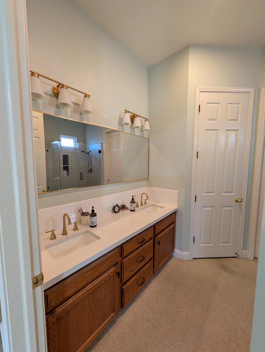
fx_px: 122
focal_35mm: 12
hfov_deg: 94.7
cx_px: 132
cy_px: 176
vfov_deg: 110.4
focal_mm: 2.02
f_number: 1.7
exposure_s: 1/60
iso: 149
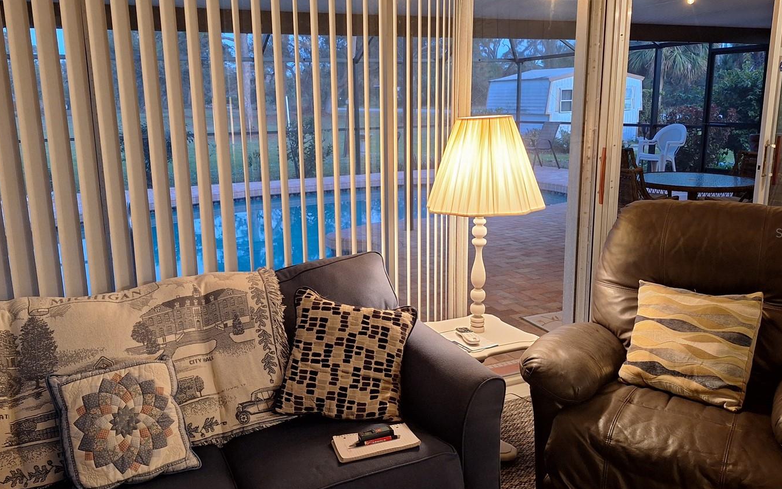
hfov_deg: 64.6
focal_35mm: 29
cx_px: 366
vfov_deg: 43.1
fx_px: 618
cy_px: 233
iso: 200
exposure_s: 1/30
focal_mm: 5.54
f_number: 1.8
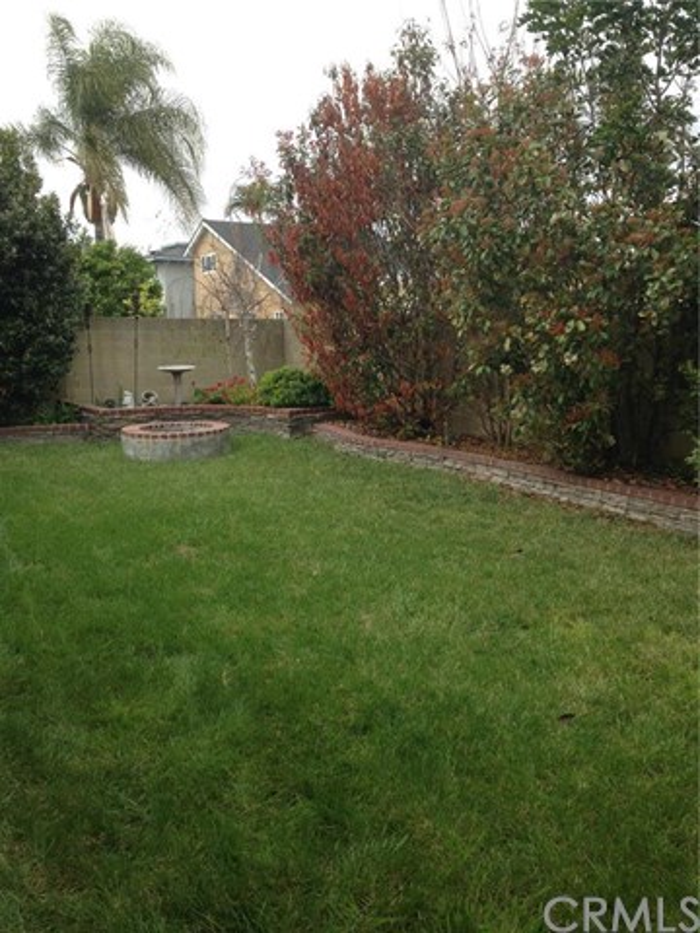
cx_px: 350
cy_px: 466
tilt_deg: -8.3
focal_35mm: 33
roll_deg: -0.5
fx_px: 890
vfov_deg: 55.4
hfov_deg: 42.9
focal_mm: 4.12
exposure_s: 1/723
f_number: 2.4
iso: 50
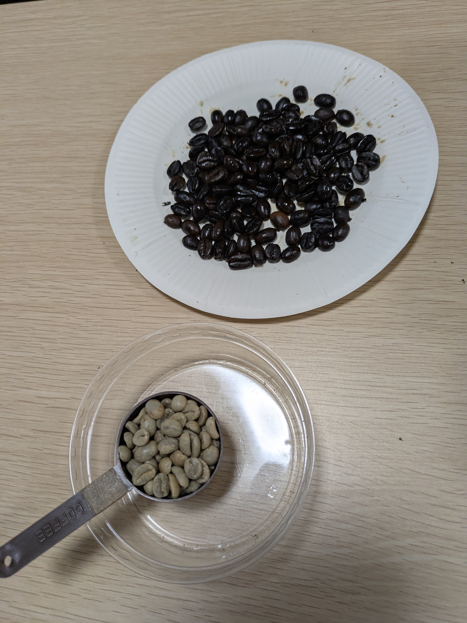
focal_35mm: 25
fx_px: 449
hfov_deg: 54.9
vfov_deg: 69.4
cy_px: 312
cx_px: 234
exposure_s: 1/100
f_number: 1.89
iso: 172
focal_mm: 5.43
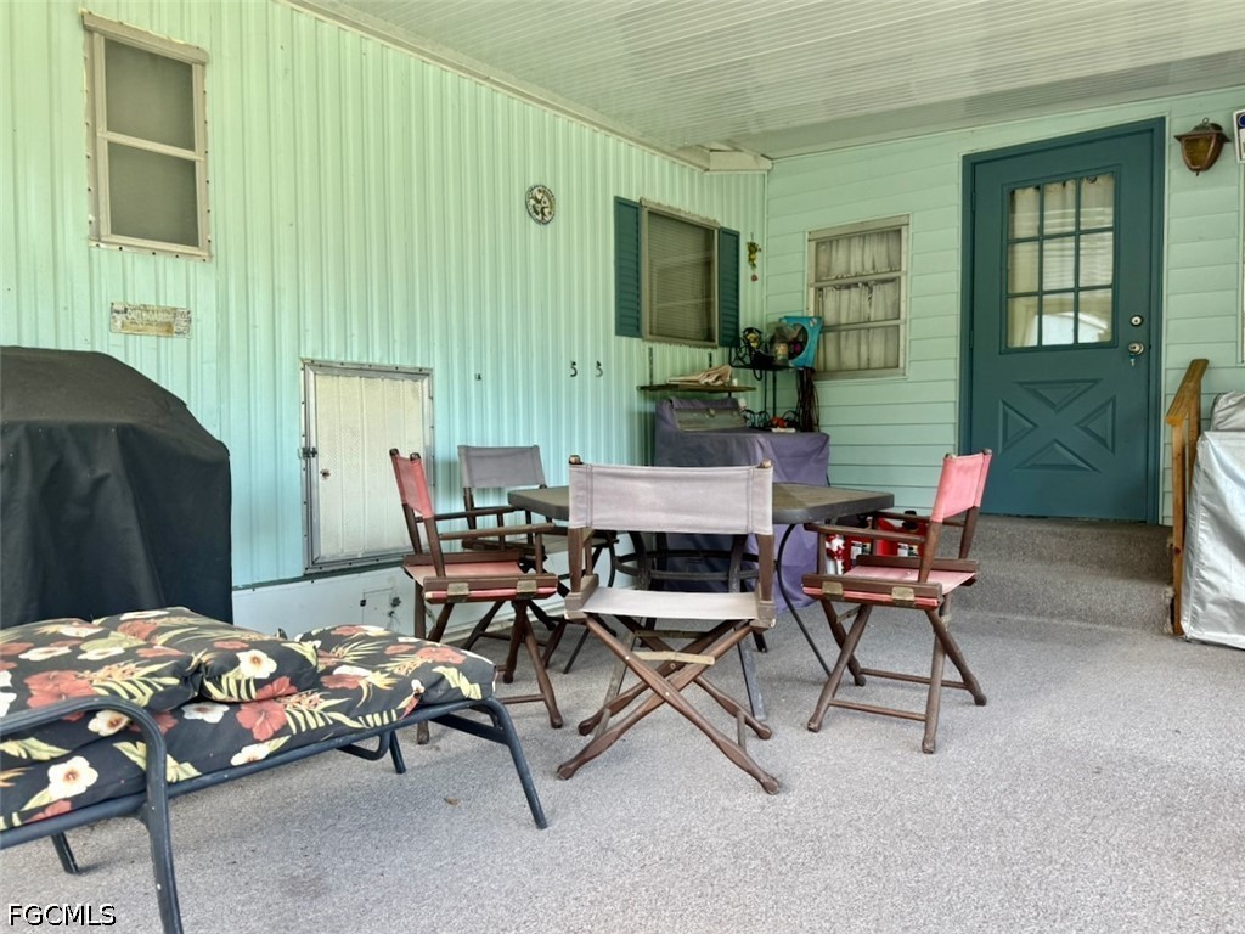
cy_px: 467
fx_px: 863
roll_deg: +0.0
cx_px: 622
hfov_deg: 71.6
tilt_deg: +0.2
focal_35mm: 24
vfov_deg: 56.8
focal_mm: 6.76
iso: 100
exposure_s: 1/121
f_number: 1.78
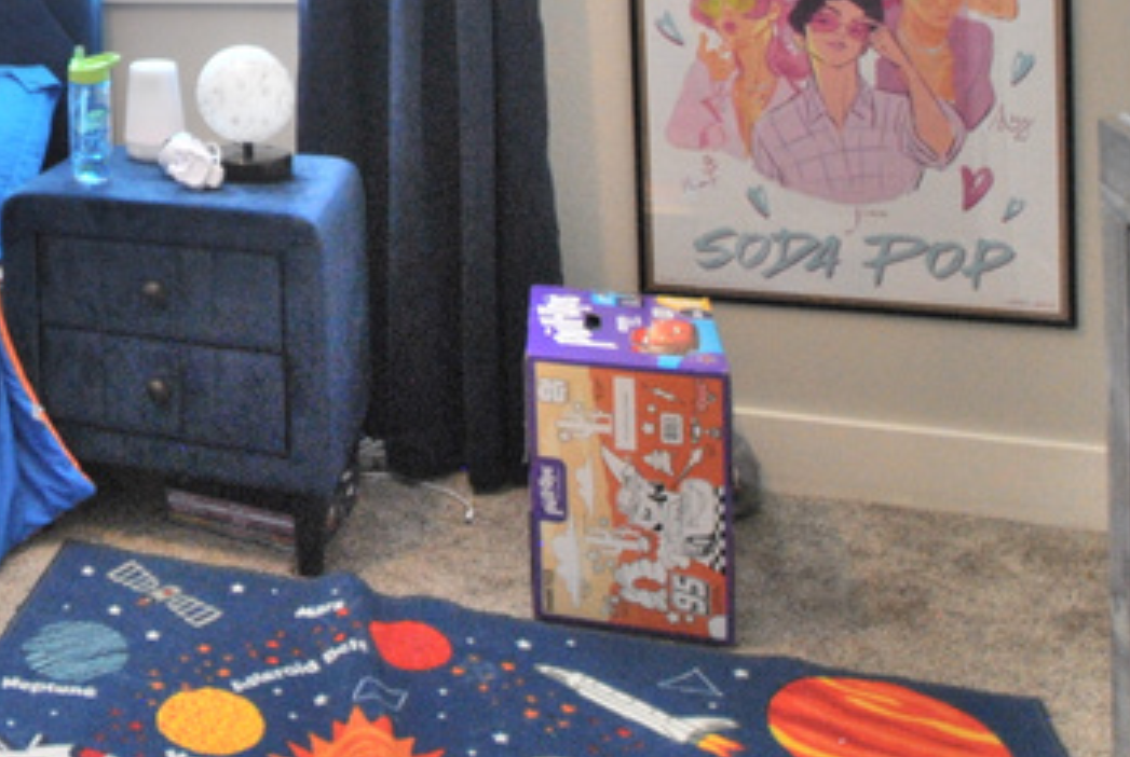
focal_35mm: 44
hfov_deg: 37.6
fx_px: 1383
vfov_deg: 27.8
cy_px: -86
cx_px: -94
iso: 450
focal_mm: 10
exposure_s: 1/30
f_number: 3.5
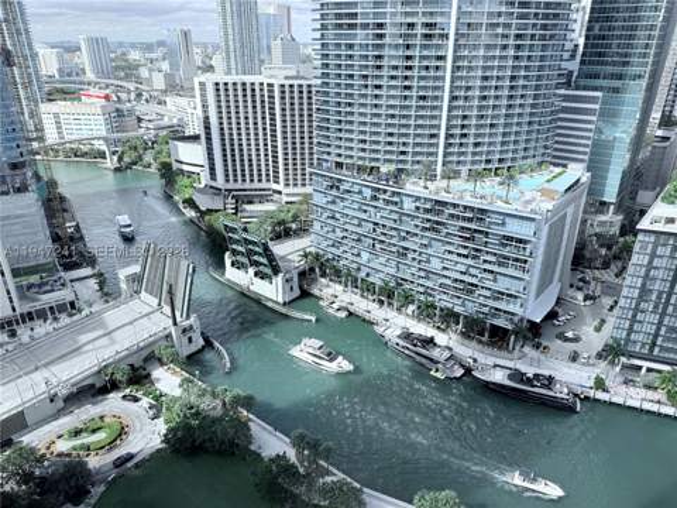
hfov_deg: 71.6
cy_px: 254
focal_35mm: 24
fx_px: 469
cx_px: 338
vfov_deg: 56.8
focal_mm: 6.76
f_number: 1.78
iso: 80
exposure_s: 1/2525
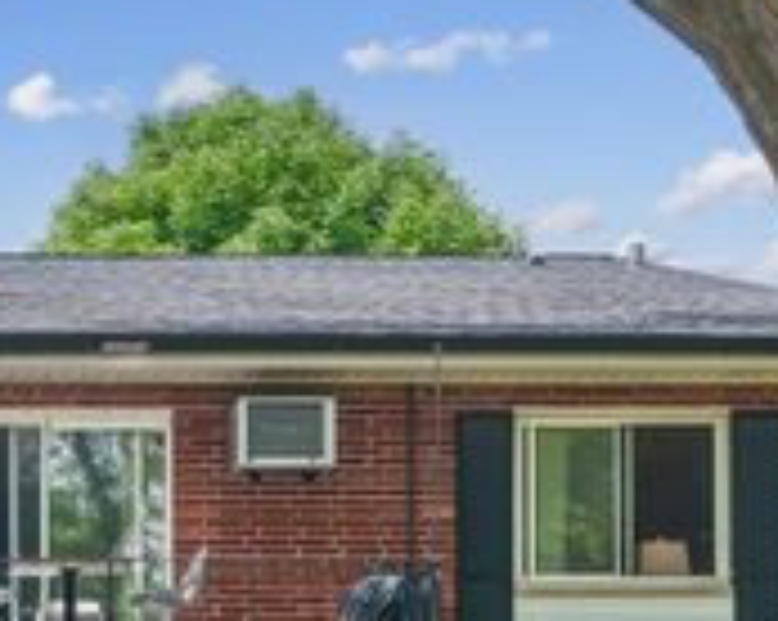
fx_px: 2875
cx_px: -126
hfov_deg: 14.9
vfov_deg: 12.1
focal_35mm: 125
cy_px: 691
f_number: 8
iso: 400
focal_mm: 46
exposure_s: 1/400
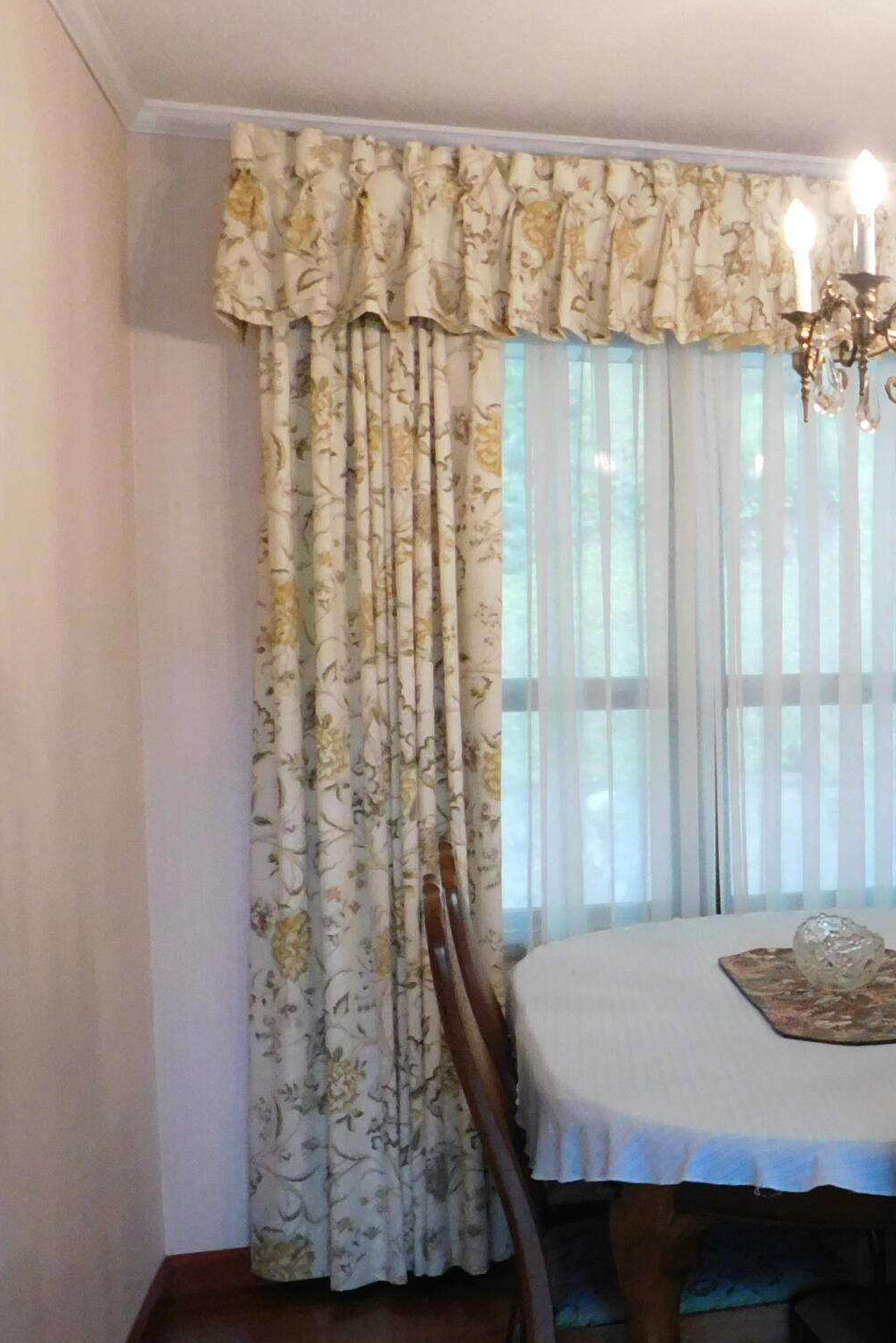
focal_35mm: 48
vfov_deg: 41.1
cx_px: 1138
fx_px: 1791
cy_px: 726
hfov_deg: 24.7
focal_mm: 4
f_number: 3
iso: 320
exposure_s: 1/30
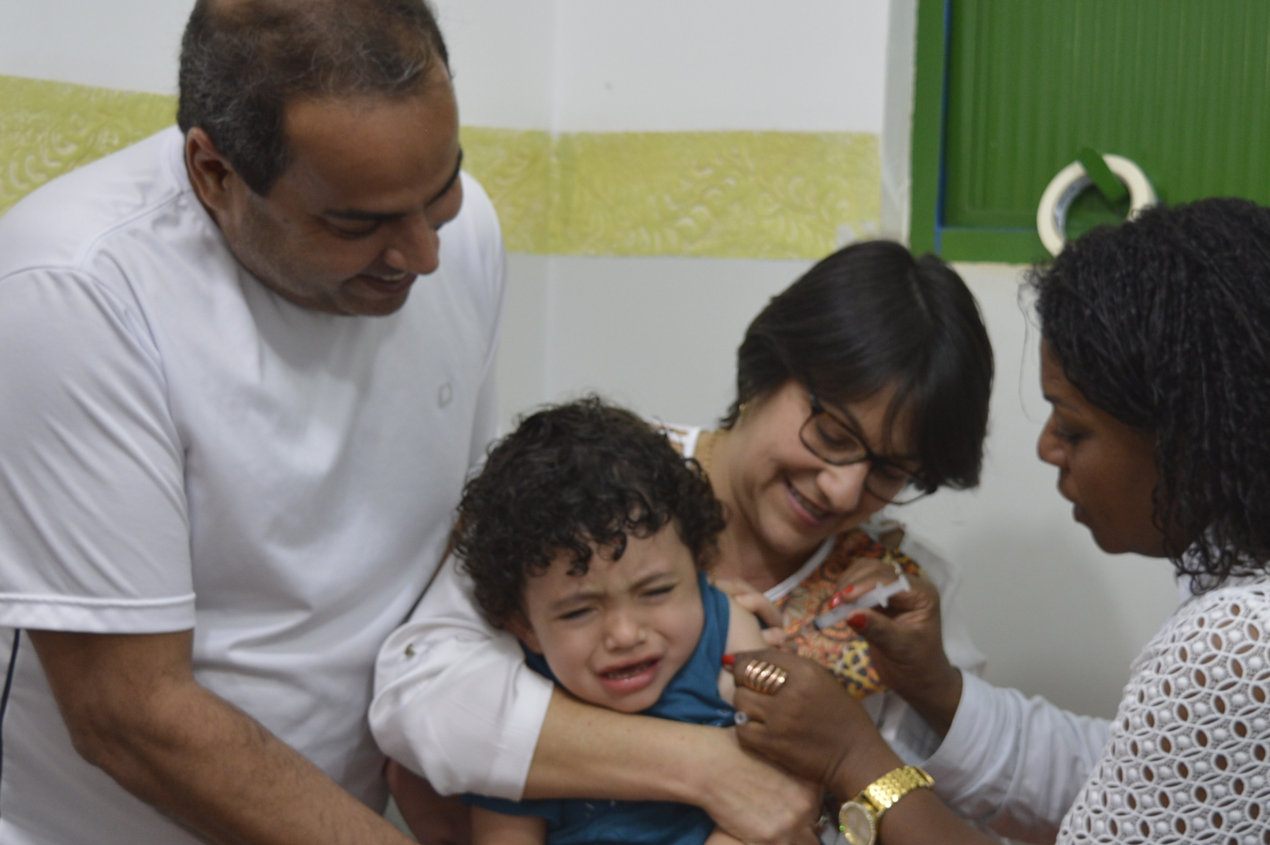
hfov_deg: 27.7
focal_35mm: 73
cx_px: 756
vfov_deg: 18.6
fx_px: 2573
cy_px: 570
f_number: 4.2
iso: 400
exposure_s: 1/60
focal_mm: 30
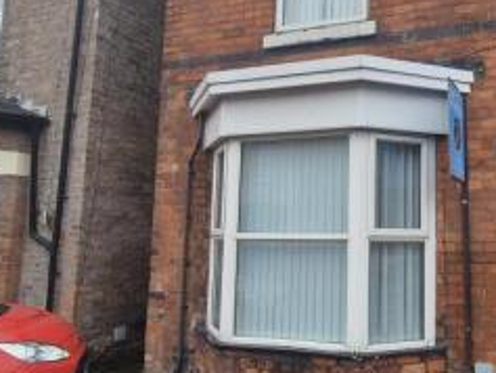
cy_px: 177
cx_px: 378
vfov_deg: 44.2
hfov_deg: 53.9
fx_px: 459
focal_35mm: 32
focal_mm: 2.2
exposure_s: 1/405
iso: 50
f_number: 2.2
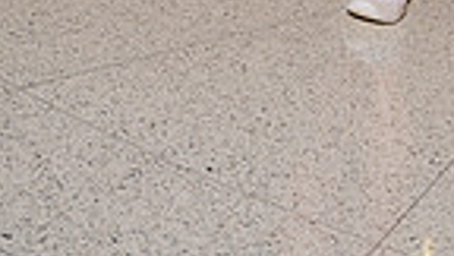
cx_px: 372
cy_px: -408
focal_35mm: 121
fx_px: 1457
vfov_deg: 8.8
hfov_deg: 17.5
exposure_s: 1/250
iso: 200
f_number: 5.6
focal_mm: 37
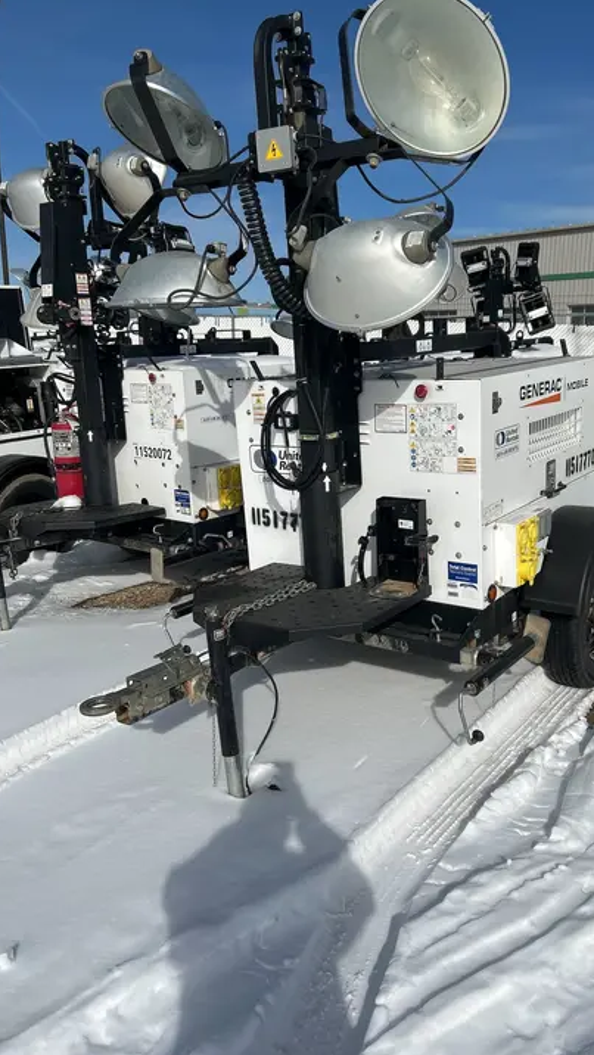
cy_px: 525
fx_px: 812
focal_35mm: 29
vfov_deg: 66.1
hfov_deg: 39.9
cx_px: 376
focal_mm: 5.7
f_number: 1.5
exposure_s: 1/11364
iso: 50
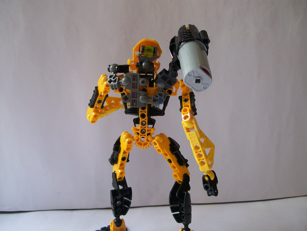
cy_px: 116
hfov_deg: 51.4
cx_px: 154
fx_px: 319
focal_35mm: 36
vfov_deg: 39.7
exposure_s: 1/70.8
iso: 80
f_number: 2.7
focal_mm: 6
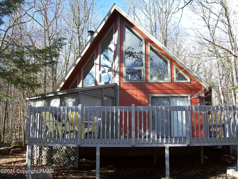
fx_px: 248
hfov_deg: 51.4
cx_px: 119
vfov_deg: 39.7
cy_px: 90
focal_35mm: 36
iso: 80
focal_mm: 6
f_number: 2.7
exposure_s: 1/332
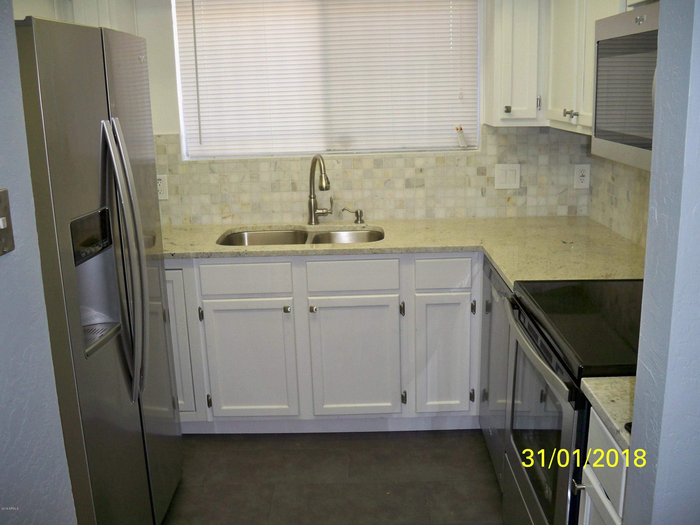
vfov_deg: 40.7
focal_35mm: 35
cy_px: 262
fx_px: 708
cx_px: 350
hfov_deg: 52.6
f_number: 3.1
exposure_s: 1/60
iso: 200
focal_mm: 6.3
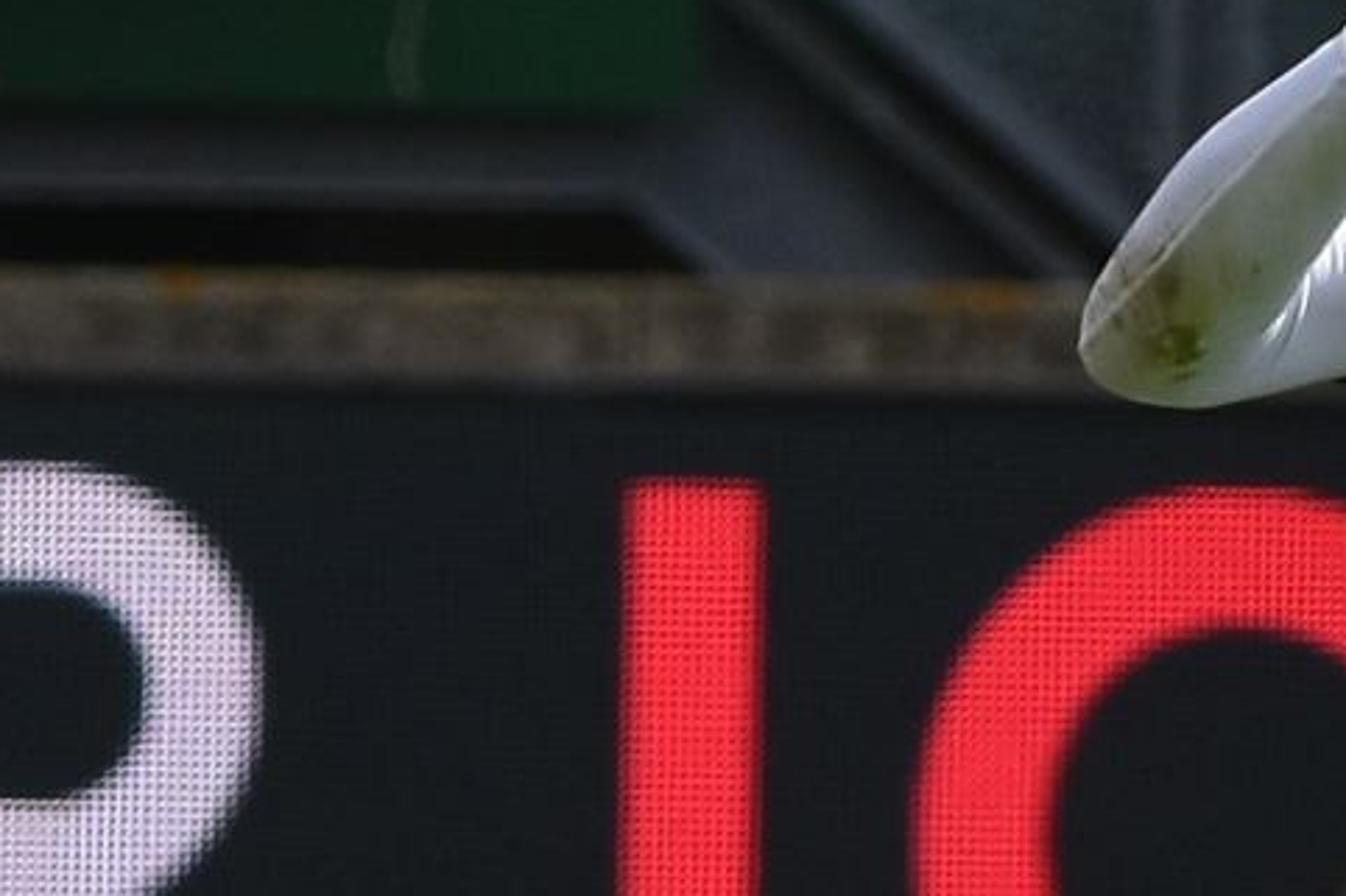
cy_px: -39
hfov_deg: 1.9
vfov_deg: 1.3
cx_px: 2156
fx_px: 40214
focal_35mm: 1076
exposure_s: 1/1000
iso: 180
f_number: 4
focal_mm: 180
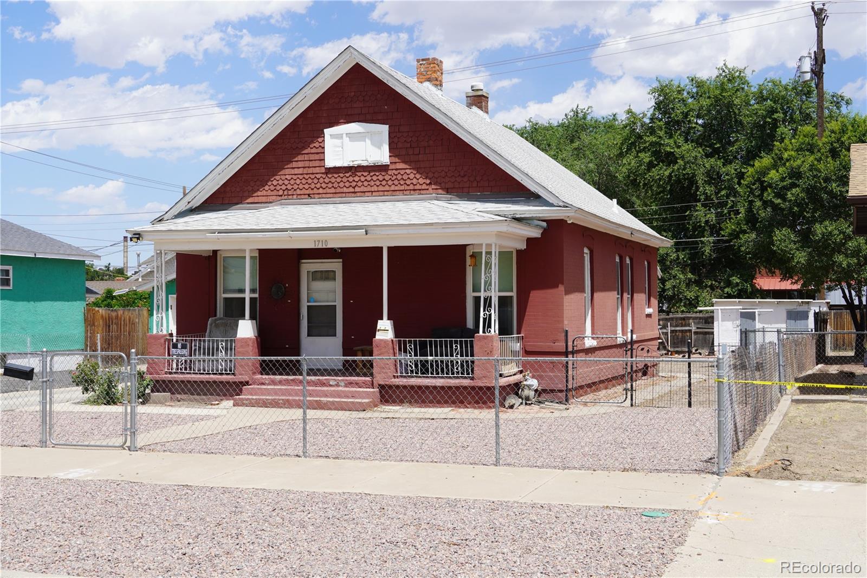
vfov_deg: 28.1
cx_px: 434
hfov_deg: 41.1
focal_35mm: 48
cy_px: 289
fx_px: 1156
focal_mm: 32
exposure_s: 1/125
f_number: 11
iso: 100
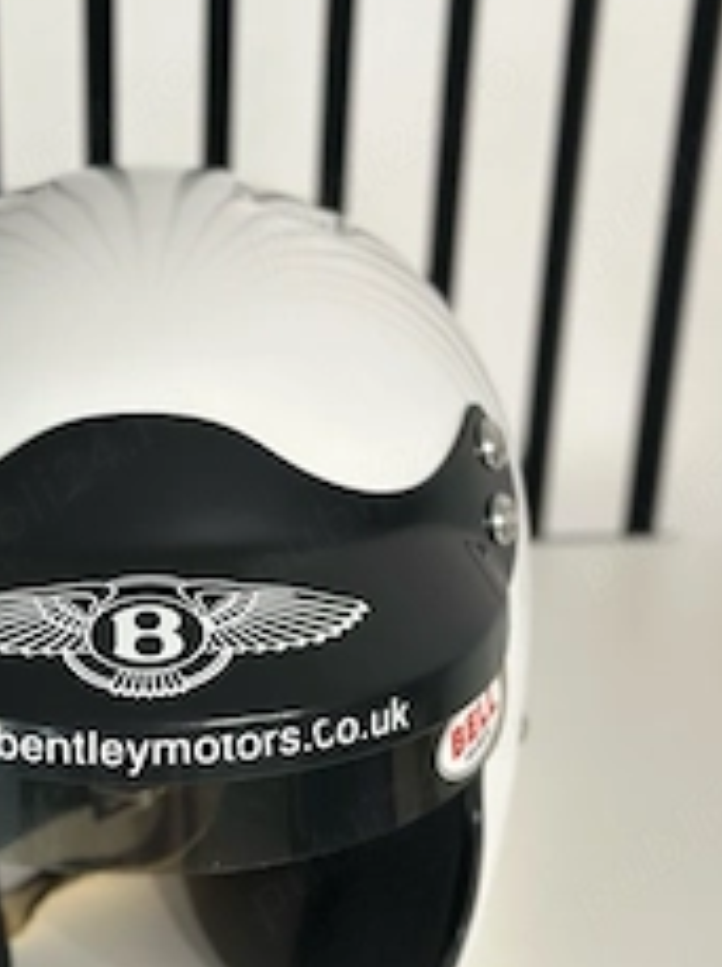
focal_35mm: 84
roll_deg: +0.2
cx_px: 139
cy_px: 541
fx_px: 2343
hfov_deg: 17.4
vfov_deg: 23.3
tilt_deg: -30.7
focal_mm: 6.86
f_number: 1.78
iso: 400
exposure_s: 1/60
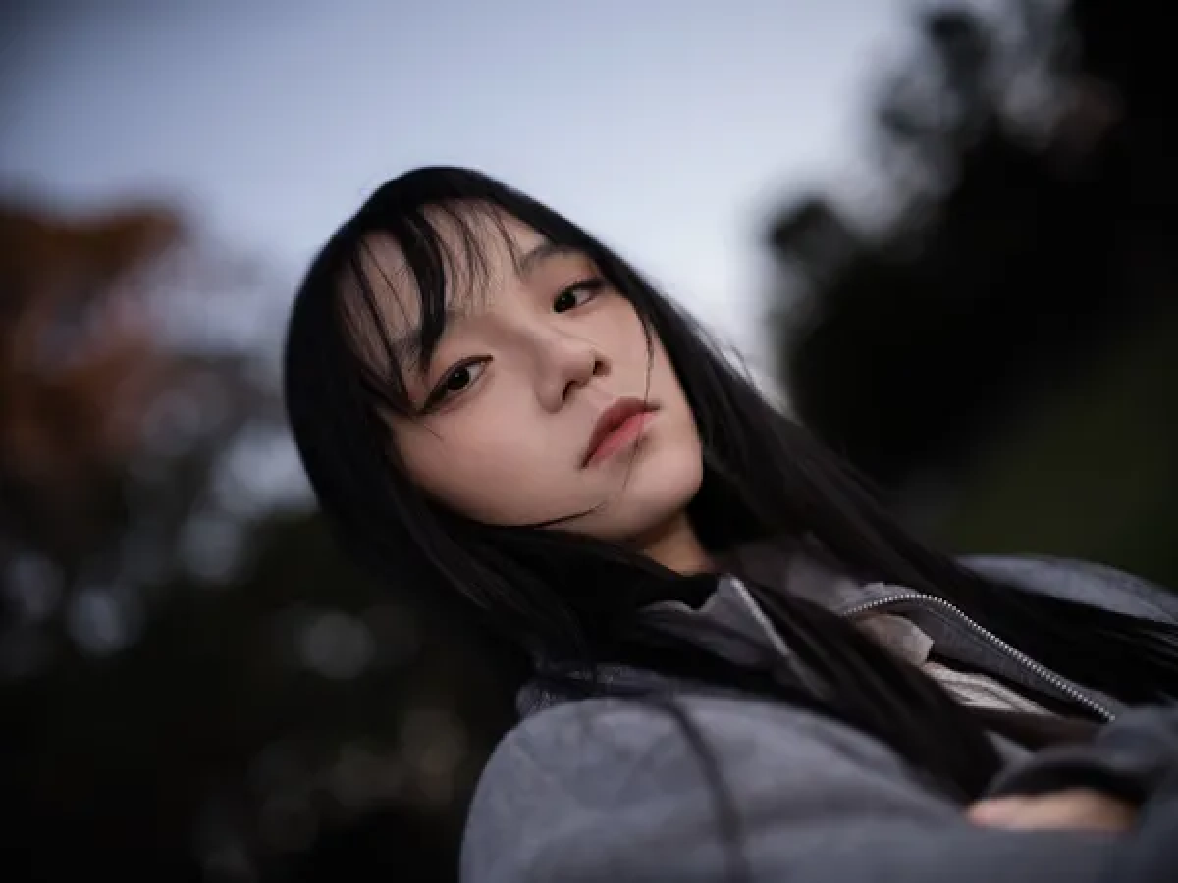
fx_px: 1361
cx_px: 589
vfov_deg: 36.0
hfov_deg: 46.8
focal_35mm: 40
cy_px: 442
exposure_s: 1/125
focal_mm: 50
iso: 50
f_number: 1.6
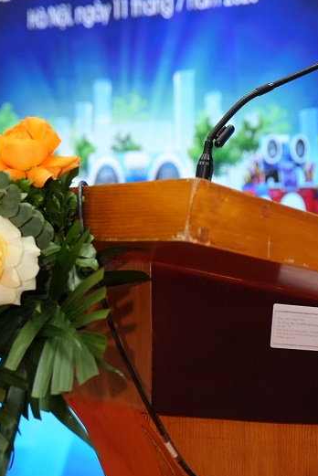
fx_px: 1919
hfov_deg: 9.3
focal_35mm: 145
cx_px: 412
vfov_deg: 14.1
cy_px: 289
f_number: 3.2
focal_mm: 42
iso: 1000
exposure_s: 1/160
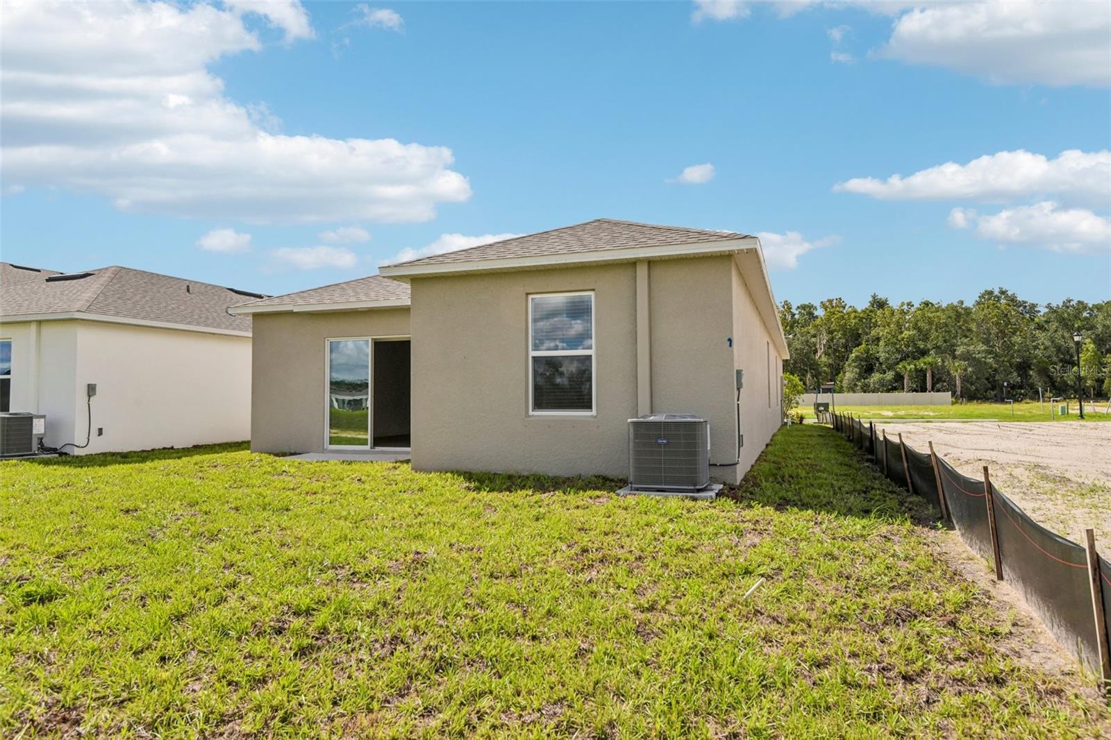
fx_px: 710
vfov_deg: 55.1
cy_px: 370
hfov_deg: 76.1
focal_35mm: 23
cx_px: 556
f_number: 8
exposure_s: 1/2000
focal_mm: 23
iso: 400
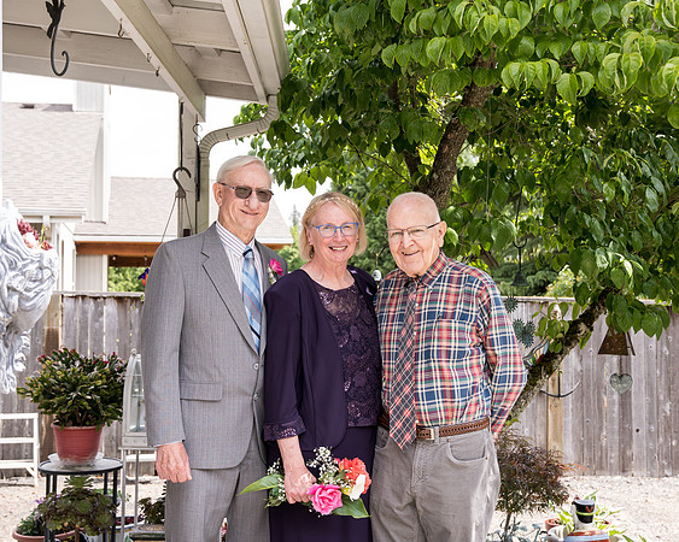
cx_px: 340
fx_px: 950
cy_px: 271
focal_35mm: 47
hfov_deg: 39.3
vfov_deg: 31.9
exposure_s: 1/500
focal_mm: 42
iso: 400
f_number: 5
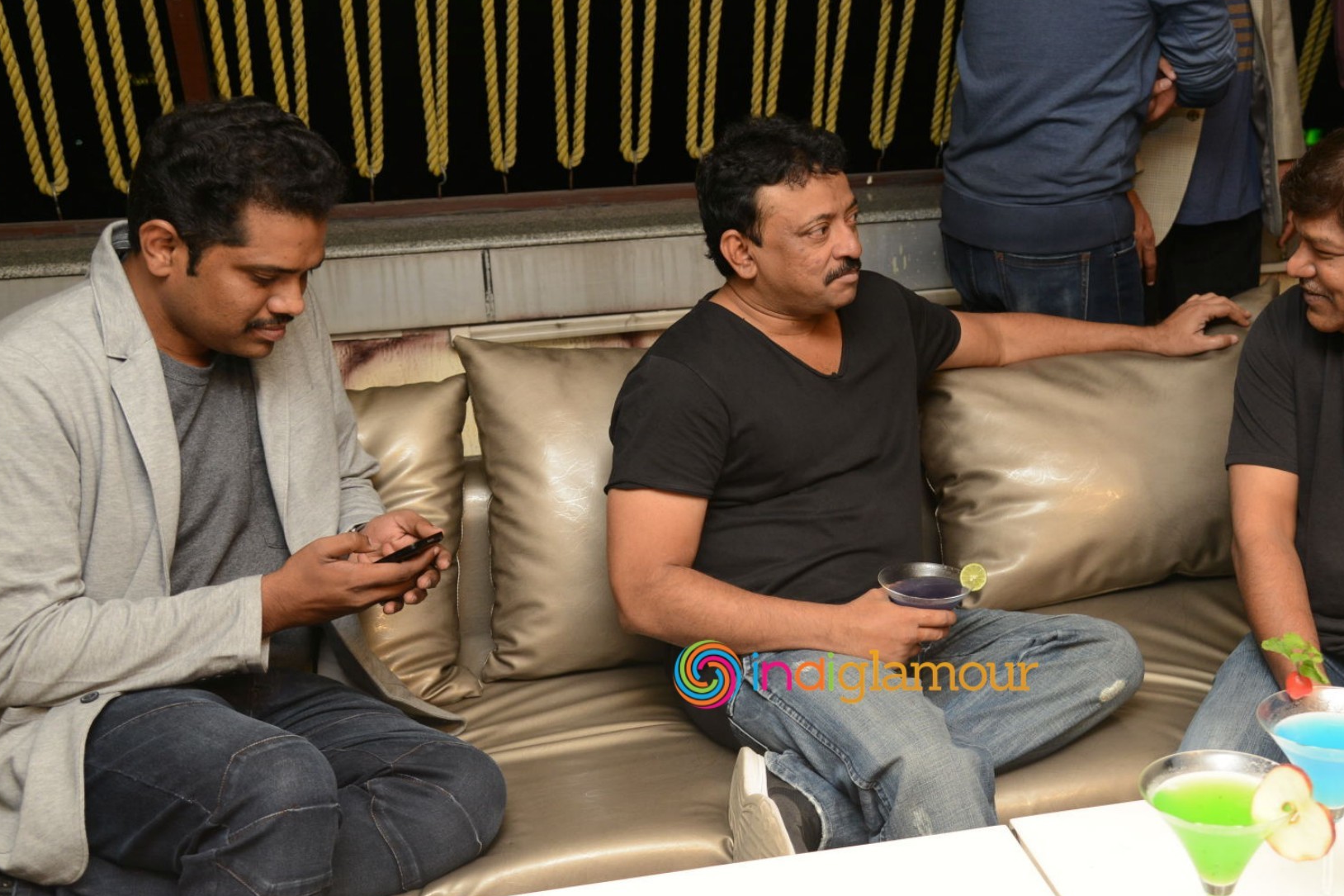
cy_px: 428
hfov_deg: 41.6
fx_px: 1754
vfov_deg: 28.6
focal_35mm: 47
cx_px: 856
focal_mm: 34
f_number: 4.5
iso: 800
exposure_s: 1/125
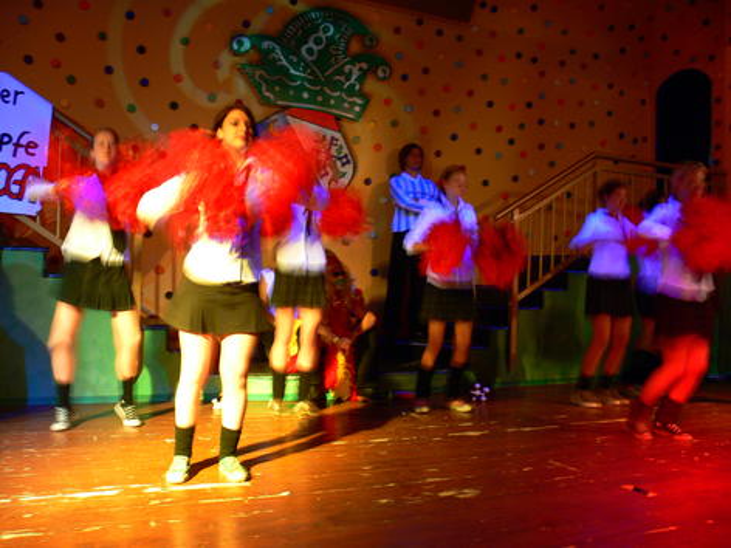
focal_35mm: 35
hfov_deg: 52.6
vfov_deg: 40.7
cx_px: 366
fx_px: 739
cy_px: 274
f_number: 2.8
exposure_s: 1/5
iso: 100
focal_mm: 7.4
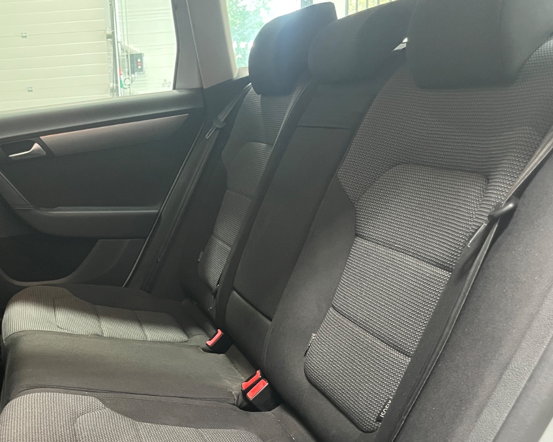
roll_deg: +4.1
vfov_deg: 35.8
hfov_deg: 43.5
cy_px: 320
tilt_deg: -19.0
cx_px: 146
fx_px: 671
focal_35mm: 41
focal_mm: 5.1
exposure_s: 1/33
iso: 500
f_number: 1.6
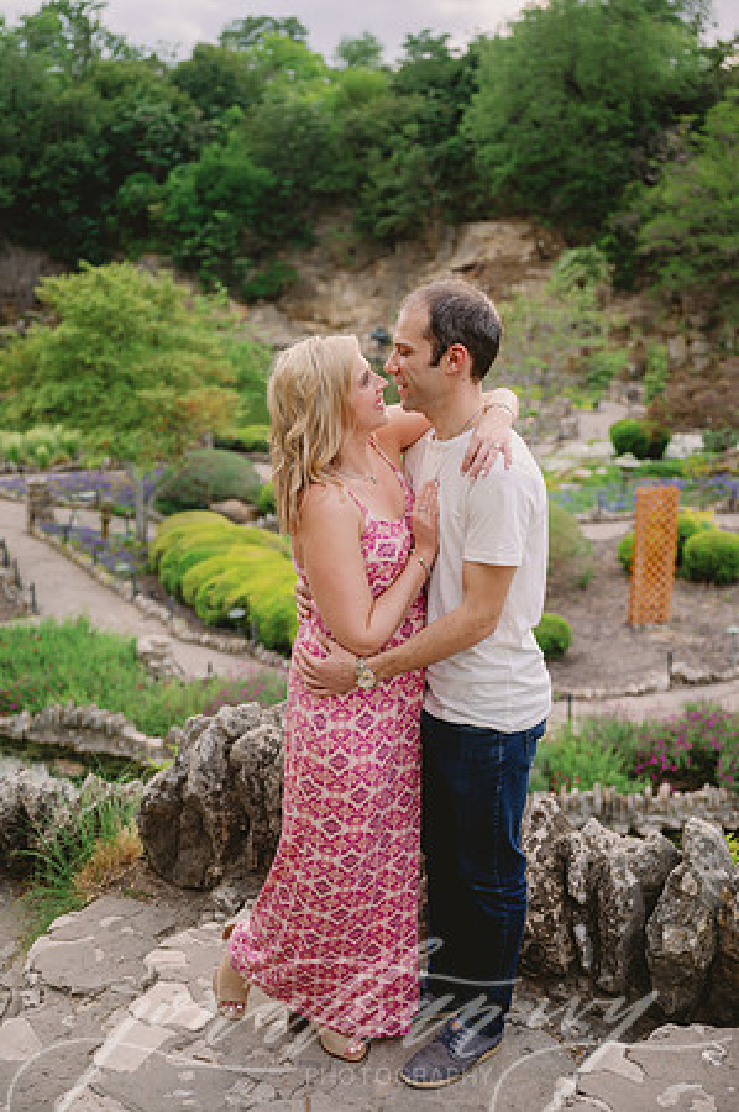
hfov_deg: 33.3
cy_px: 556
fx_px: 1234
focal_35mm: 40
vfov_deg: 48.5
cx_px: 370
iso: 80
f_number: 2.8
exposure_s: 1/250
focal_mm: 40
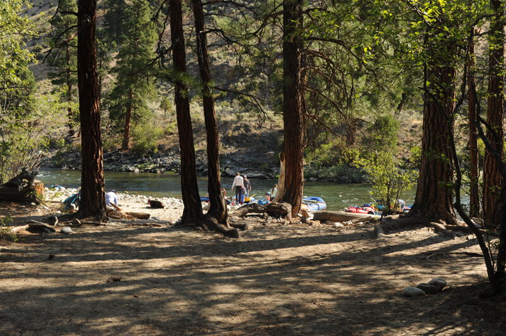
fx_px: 492
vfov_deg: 37.8
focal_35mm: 35
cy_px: 168
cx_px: 253
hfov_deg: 54.5
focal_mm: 35
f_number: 9
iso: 200
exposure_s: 1/160
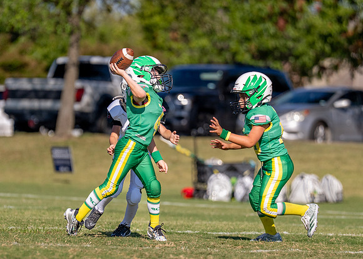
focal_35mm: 421
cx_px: 133
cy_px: 142
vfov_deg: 3.4
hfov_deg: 4.8
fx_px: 4335
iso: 250
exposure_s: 1/6400
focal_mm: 200
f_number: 2.8
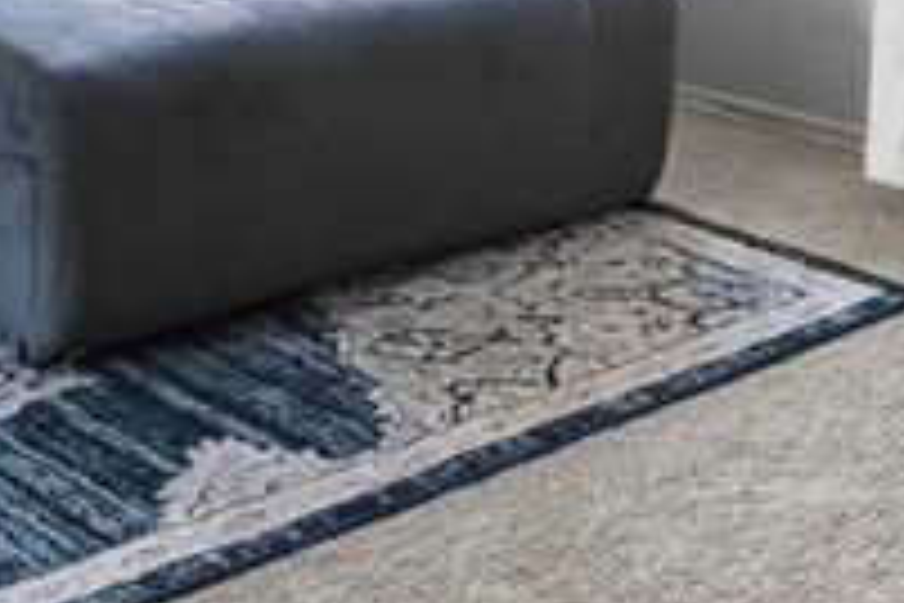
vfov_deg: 13.2
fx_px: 2310
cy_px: -522
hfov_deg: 21.5
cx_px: 873
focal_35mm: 92
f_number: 8
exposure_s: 1/10
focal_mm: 17
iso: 400
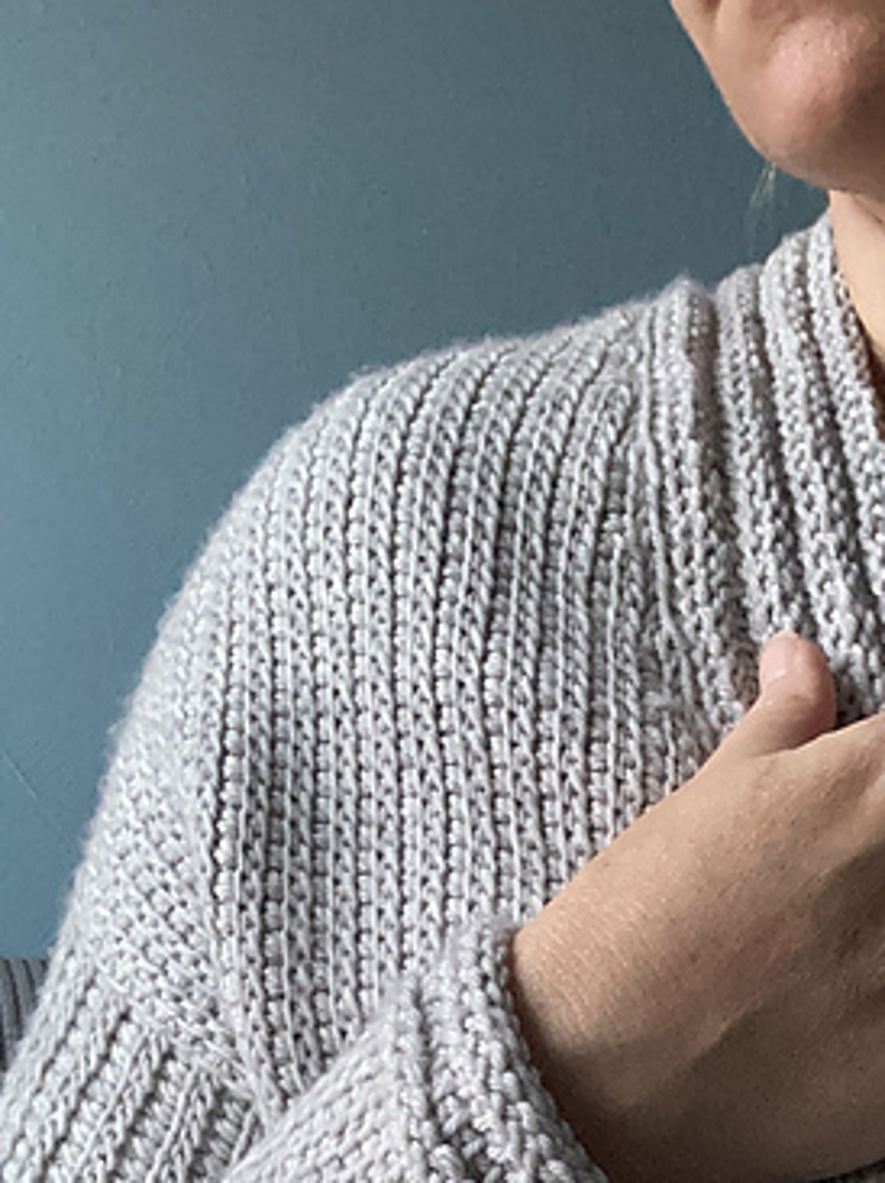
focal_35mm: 56
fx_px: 1911
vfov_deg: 33.3
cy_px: 966
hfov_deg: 26.0
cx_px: 543
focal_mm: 2.87
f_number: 2.2
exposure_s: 1/22
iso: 640
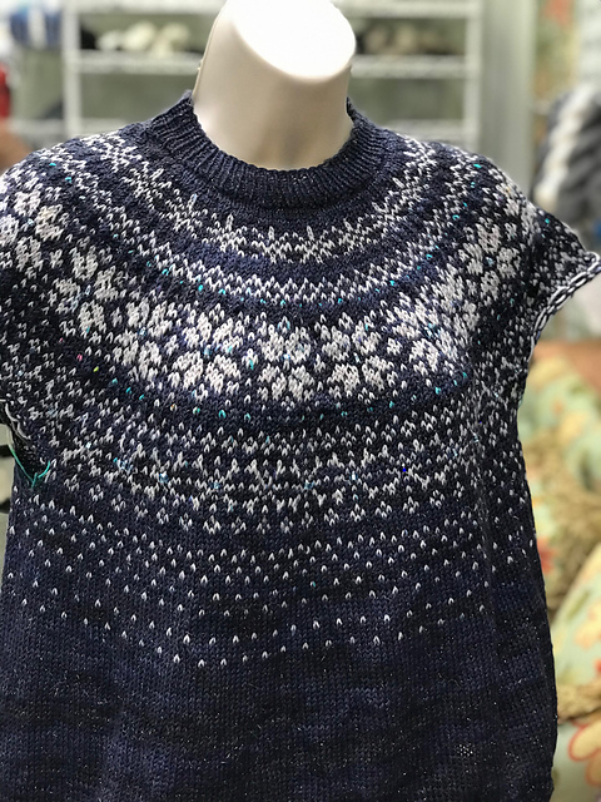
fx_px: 1320
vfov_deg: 33.8
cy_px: 401
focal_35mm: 57
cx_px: 300
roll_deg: -0.1
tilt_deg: -10.7
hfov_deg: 25.7
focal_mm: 6.6
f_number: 2.8
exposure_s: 1/60
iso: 400
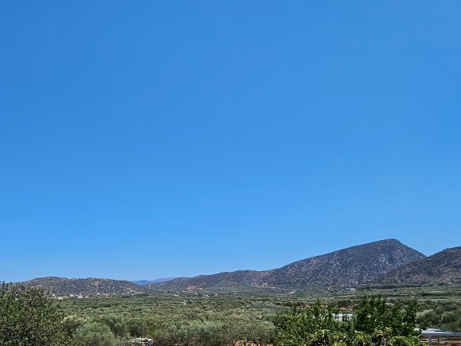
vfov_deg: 53.5
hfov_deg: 70.7
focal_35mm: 23
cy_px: 293
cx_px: 137
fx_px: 306
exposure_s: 1/3647
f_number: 2.2
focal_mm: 2.2
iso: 50
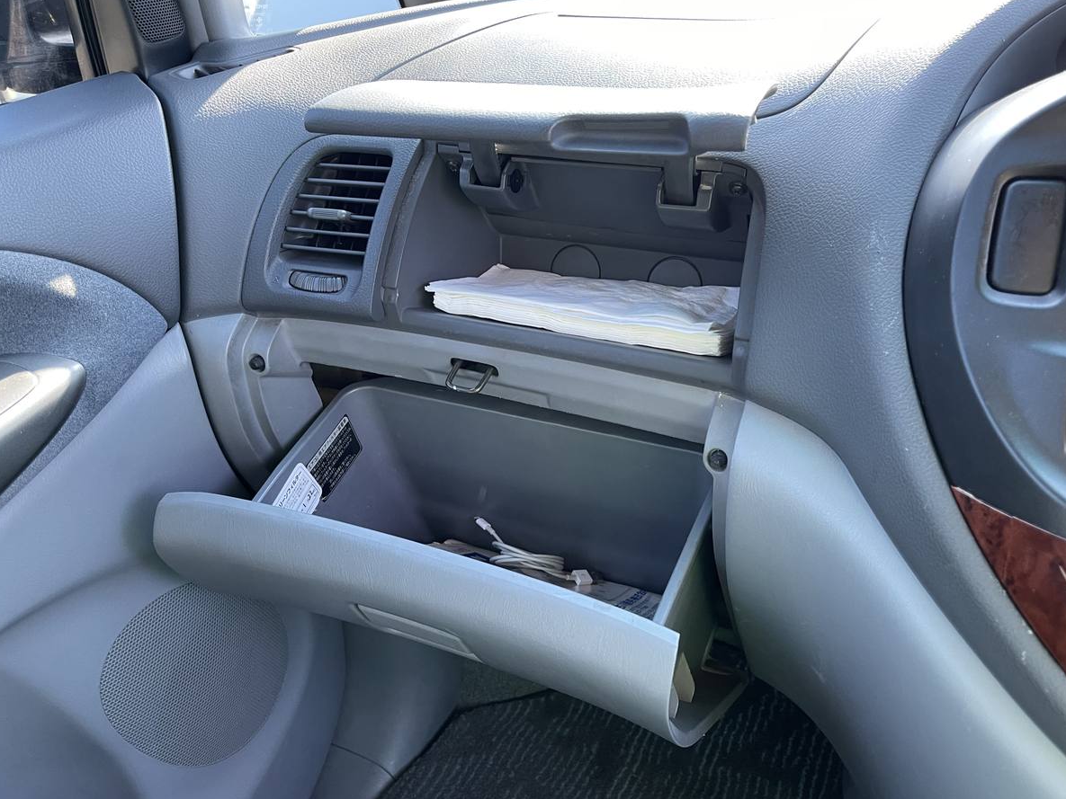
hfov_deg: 65.3
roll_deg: +2.9
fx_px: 832
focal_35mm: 27
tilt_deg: -30.4
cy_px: 399
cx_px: 553
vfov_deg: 51.4
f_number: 1.6
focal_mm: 5.1
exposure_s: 1/84
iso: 125
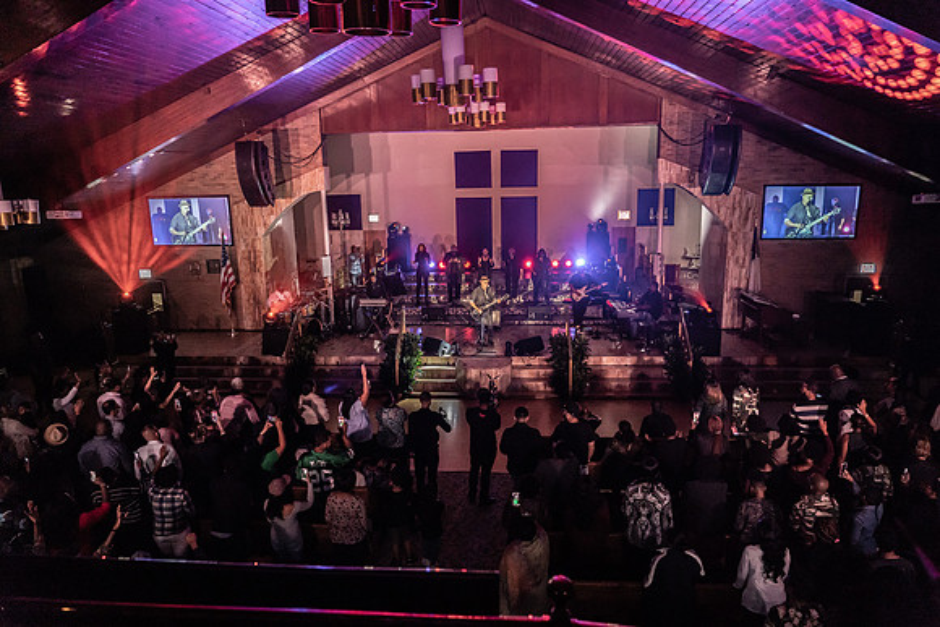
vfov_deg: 53.2
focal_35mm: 24
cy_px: 314
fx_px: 627
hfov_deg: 73.7
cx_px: 470
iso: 5000
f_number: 4
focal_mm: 24
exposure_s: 1/200
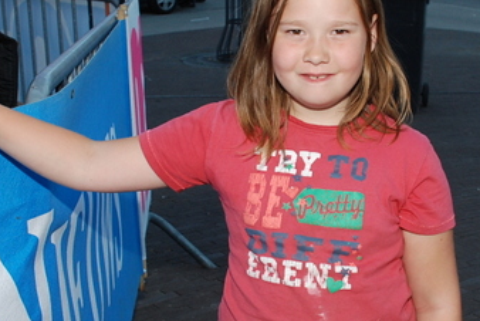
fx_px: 854
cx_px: 320
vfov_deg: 21.3
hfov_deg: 31.2
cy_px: 160
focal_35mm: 64
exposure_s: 1/60
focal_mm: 20
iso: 320
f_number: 5.6
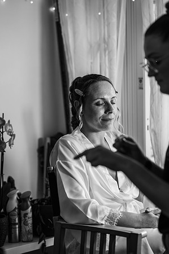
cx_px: 84
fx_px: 600
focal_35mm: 85
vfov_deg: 23.9
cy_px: 127
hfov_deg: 16.0
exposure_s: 1/200
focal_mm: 85
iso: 200
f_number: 2.5
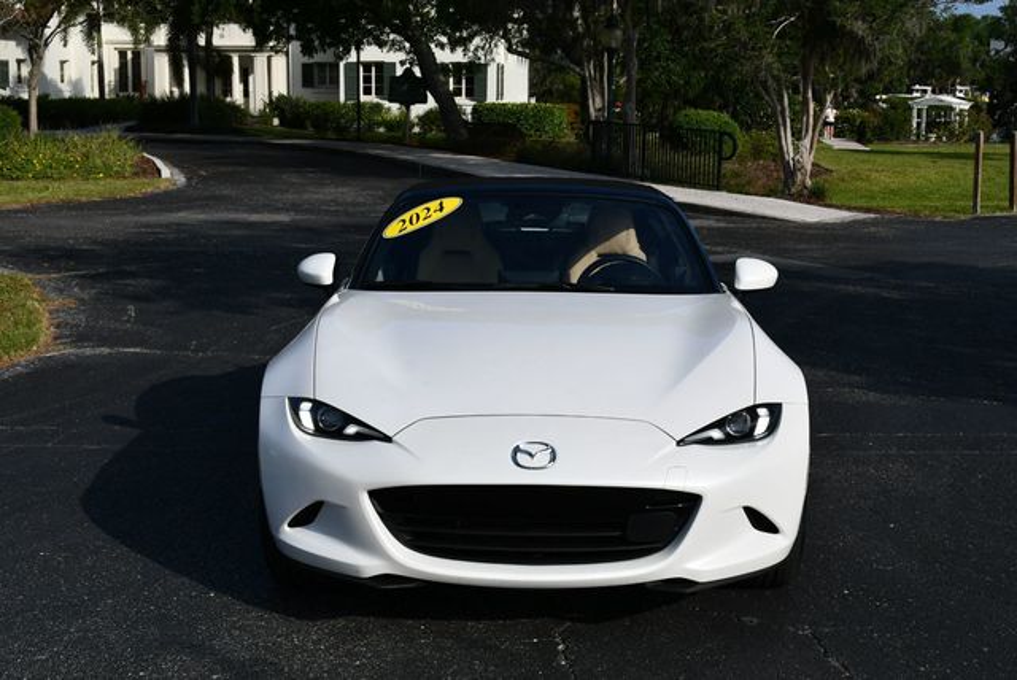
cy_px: 340
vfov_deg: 26.0
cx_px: 508
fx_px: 1470
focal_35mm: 52
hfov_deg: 38.2
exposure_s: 1/320
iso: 100
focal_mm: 26
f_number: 9
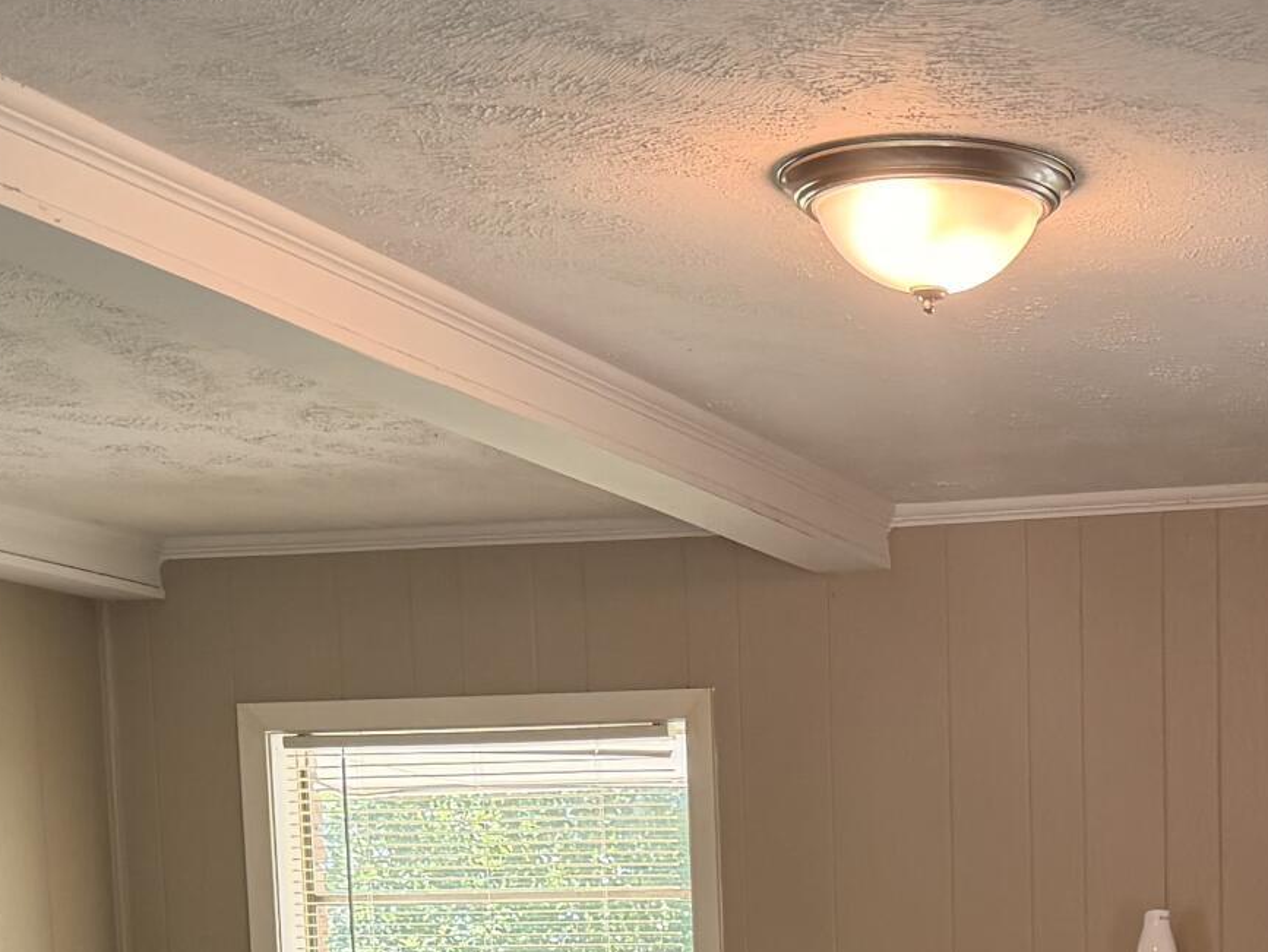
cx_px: 1119
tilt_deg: -5.5
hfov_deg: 23.0
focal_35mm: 83
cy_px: 1389
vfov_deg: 16.4
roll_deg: +1.7
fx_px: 3042
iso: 200
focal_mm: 6.76
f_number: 1.78
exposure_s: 1/120
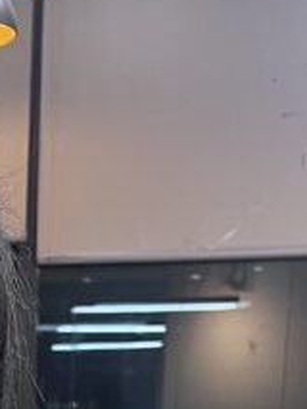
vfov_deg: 14.2
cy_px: 747
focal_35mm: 122
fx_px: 1441
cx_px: -223
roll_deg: +1.0
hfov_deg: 11.4
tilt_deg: -11.9
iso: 125
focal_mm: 5.1
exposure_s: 1/50
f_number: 1.6
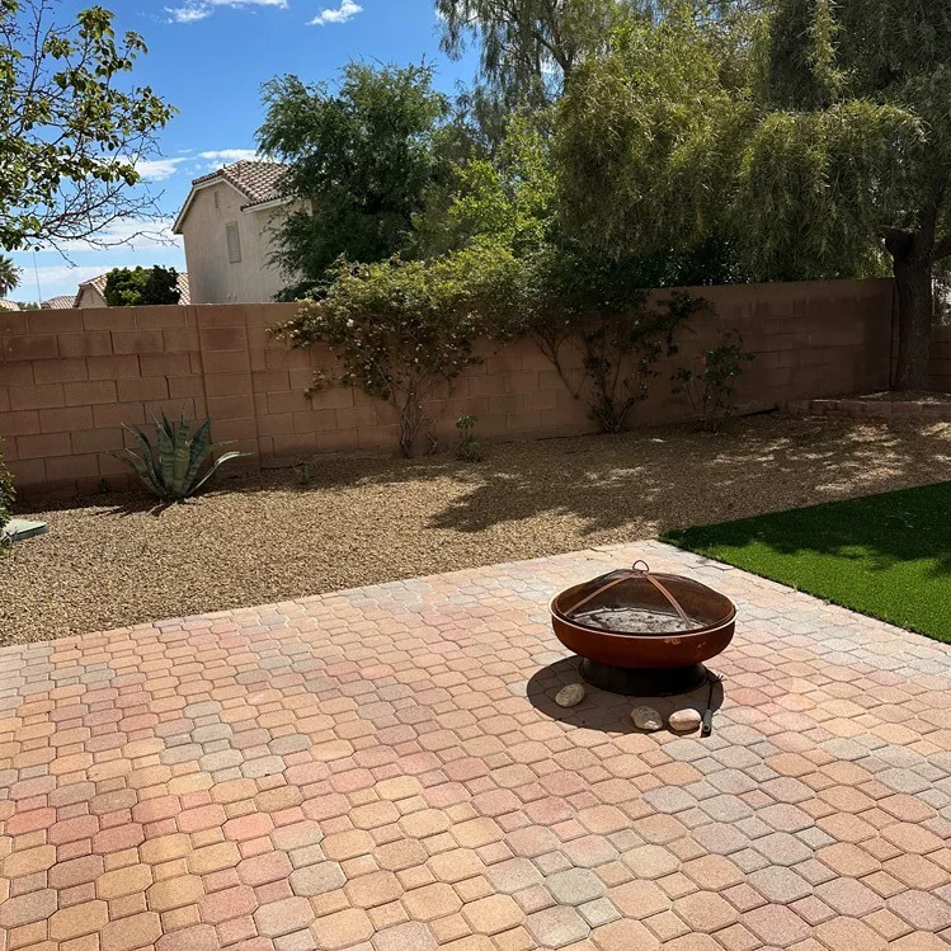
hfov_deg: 55.6
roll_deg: +2.7
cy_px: 472
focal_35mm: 29
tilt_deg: -9.4
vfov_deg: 55.6
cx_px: 477
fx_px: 901
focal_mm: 6.86
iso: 80
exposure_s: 1/5525
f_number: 1.78
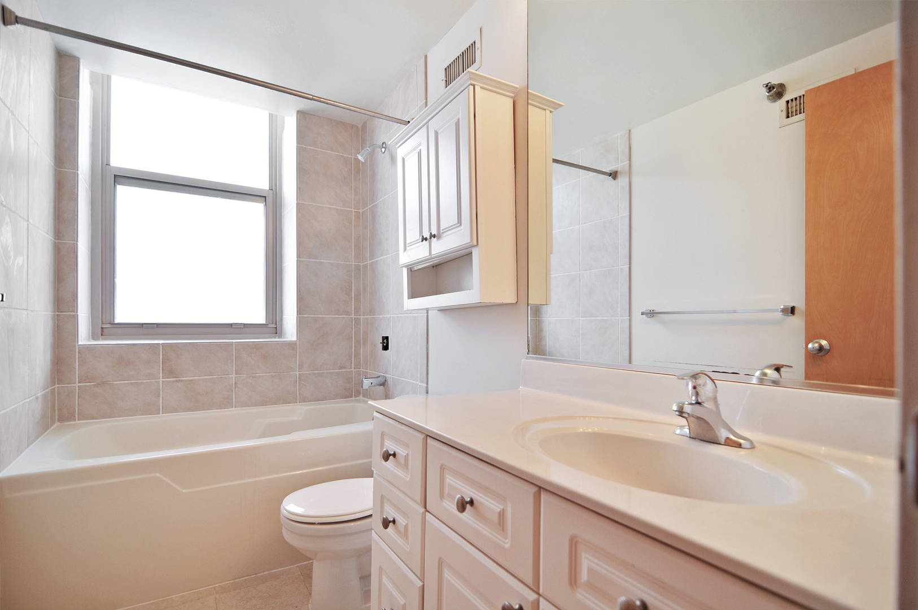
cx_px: 459
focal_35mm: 16
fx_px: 420
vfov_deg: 71.9
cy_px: 305
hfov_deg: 95.0
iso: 200
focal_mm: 11
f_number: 2.8
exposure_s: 1/125
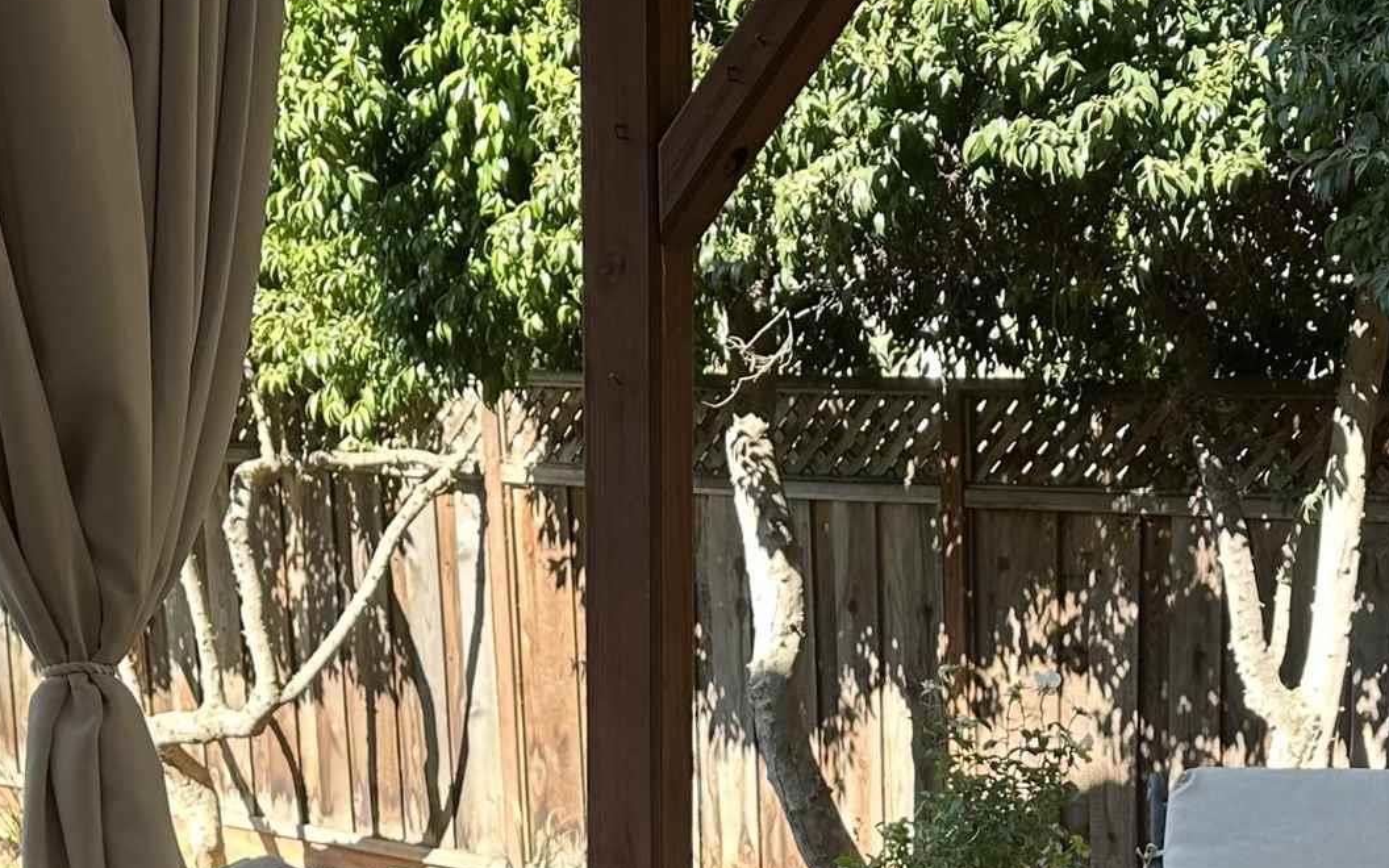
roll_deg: -0.9
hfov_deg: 27.8
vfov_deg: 17.0
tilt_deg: -11.2
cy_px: 990
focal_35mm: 74
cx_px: 787
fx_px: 2801
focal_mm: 6.86
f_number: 1.78
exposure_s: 1/356
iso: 80
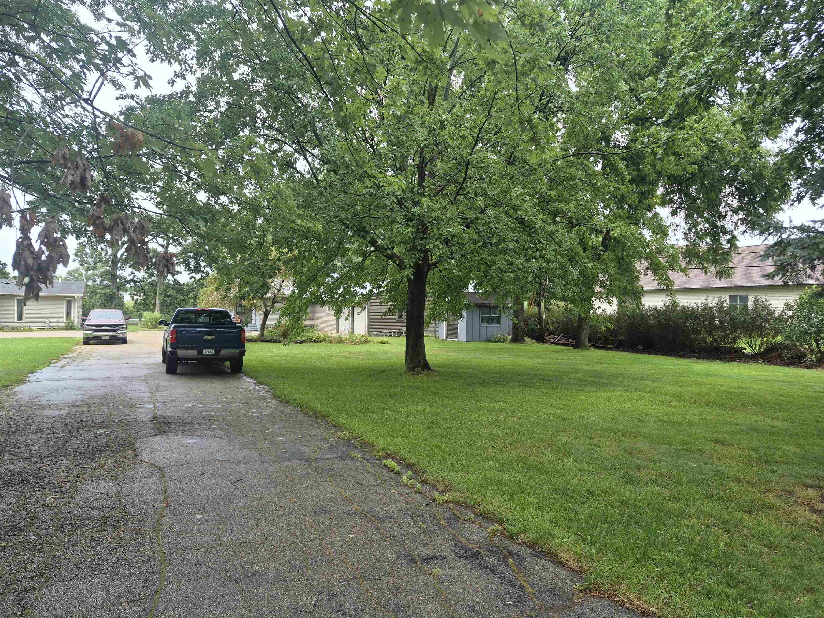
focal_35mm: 23
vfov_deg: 58.9
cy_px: 309
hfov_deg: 73.9
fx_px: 547
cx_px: 412
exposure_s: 1/1388
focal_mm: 5.4
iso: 80
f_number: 1.8
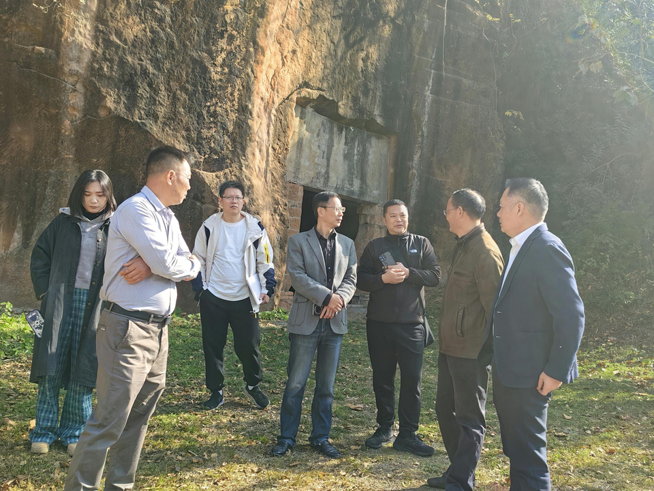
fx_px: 623
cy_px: 246
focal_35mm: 33
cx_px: 327
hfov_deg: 55.4
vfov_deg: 42.9
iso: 50
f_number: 2
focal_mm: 5.75
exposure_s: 1/1043
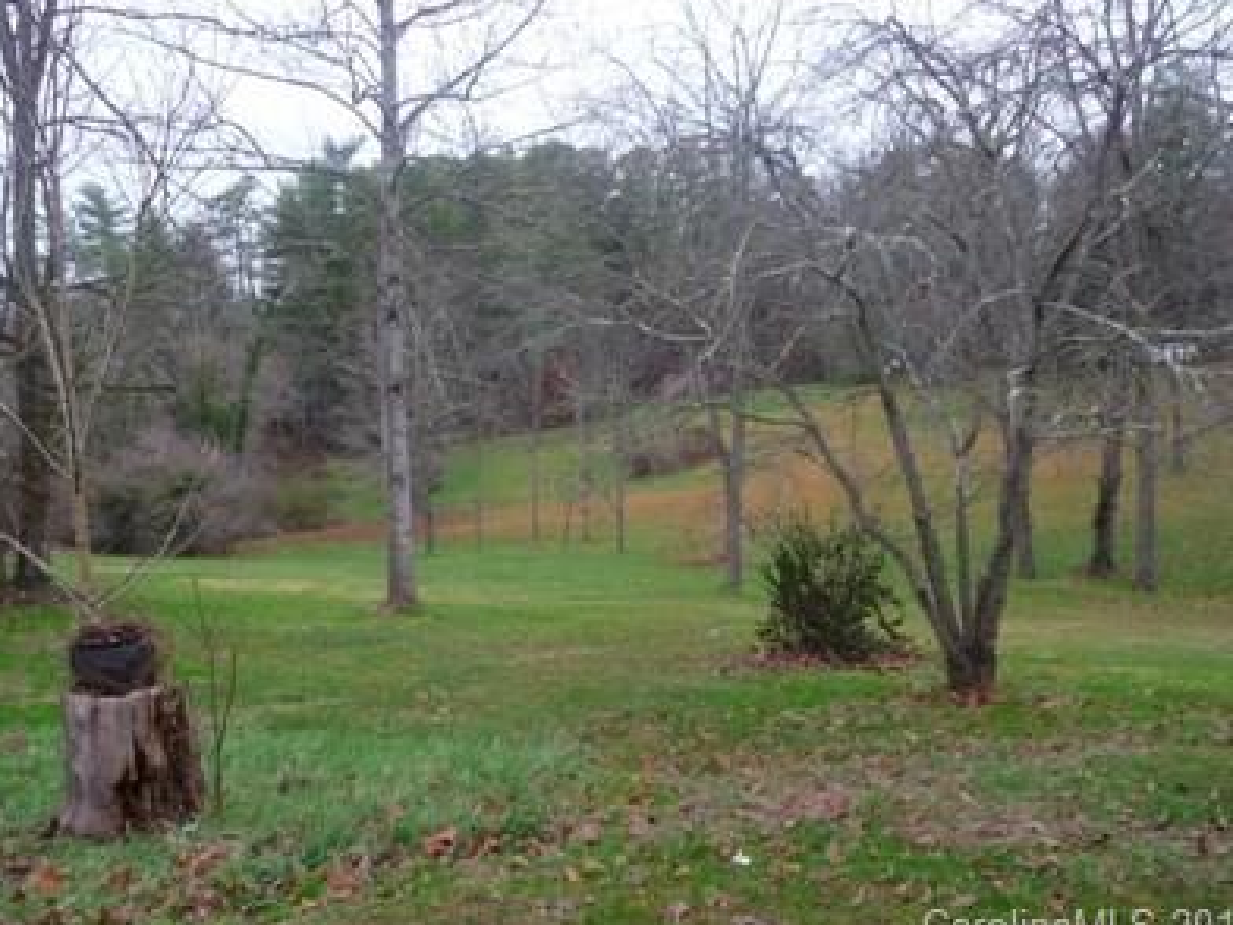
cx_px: 579
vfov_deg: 44.1
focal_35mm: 32
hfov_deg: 56.8
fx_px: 1140
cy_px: 428
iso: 100
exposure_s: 1/30
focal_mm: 4.7
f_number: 3.3
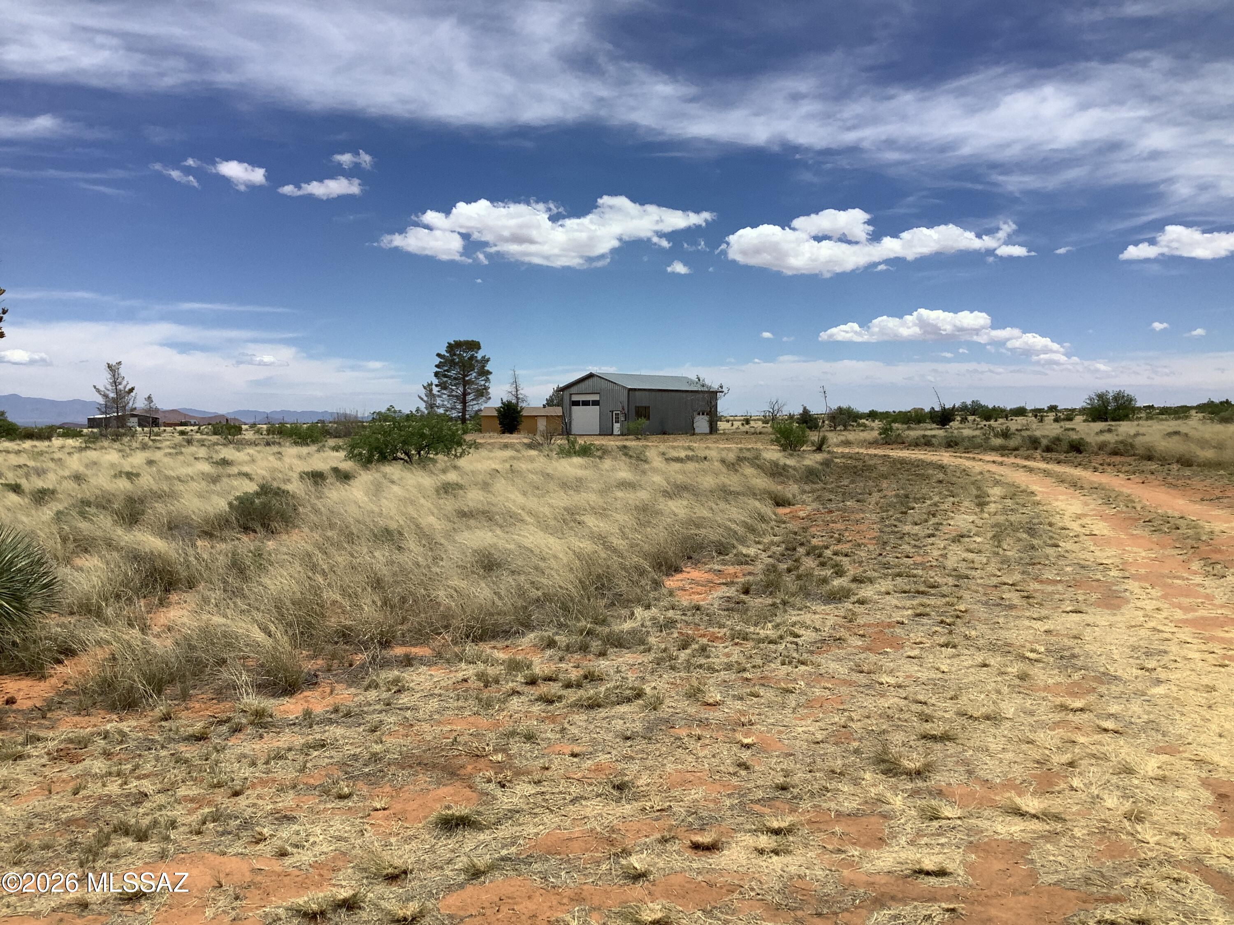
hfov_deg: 58.4
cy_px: 462
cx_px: 617
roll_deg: +0.1
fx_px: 1105
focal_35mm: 31
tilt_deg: -1.6
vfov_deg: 45.4
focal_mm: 3.3
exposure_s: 1/2717
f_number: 2.4
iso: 25
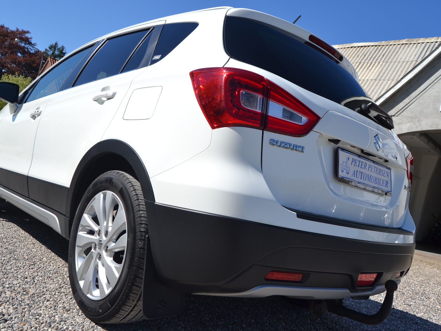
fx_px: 382
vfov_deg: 46.8
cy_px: 170
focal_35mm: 30
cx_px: 205
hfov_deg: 59.9
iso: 100
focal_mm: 18
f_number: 9
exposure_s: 1/320
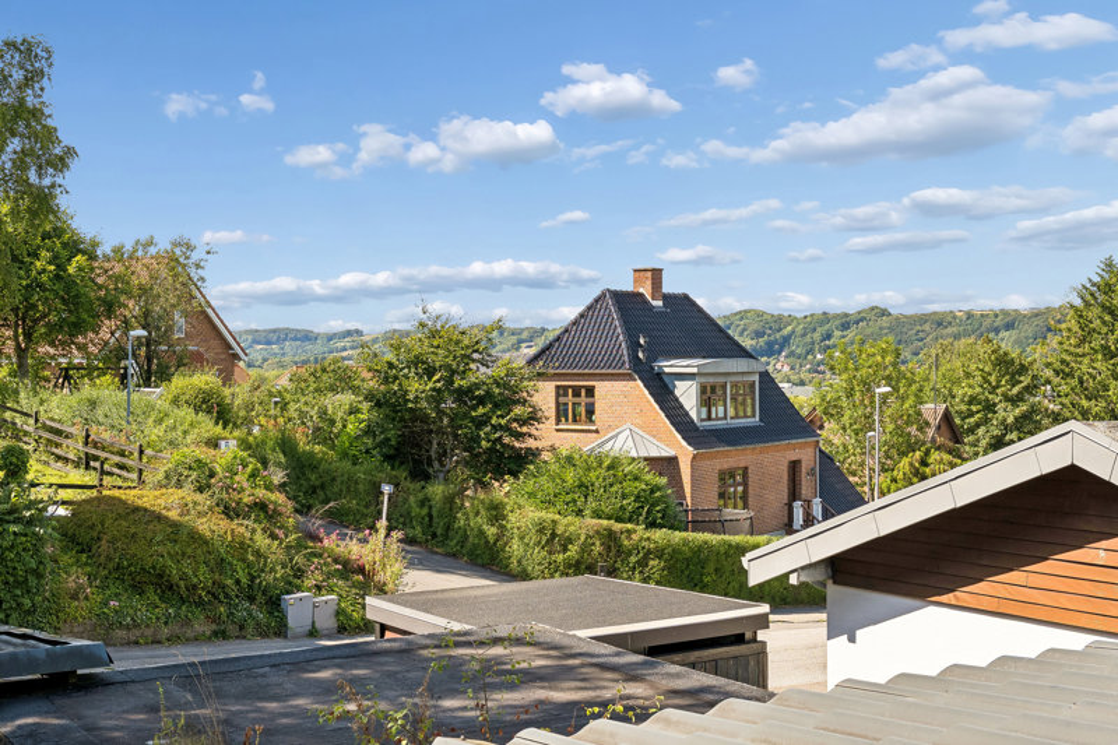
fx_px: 1490
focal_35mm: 48
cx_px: 559
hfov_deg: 41.1
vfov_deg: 28.1
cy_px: 372
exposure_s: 1/400
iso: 200
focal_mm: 32
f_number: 8
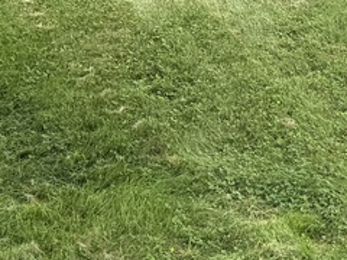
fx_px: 1443
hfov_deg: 12.8
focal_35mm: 144
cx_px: 567
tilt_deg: +3.3
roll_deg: -1.6
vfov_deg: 9.7
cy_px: -225
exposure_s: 1/2445
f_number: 1.78
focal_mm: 6.76
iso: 80
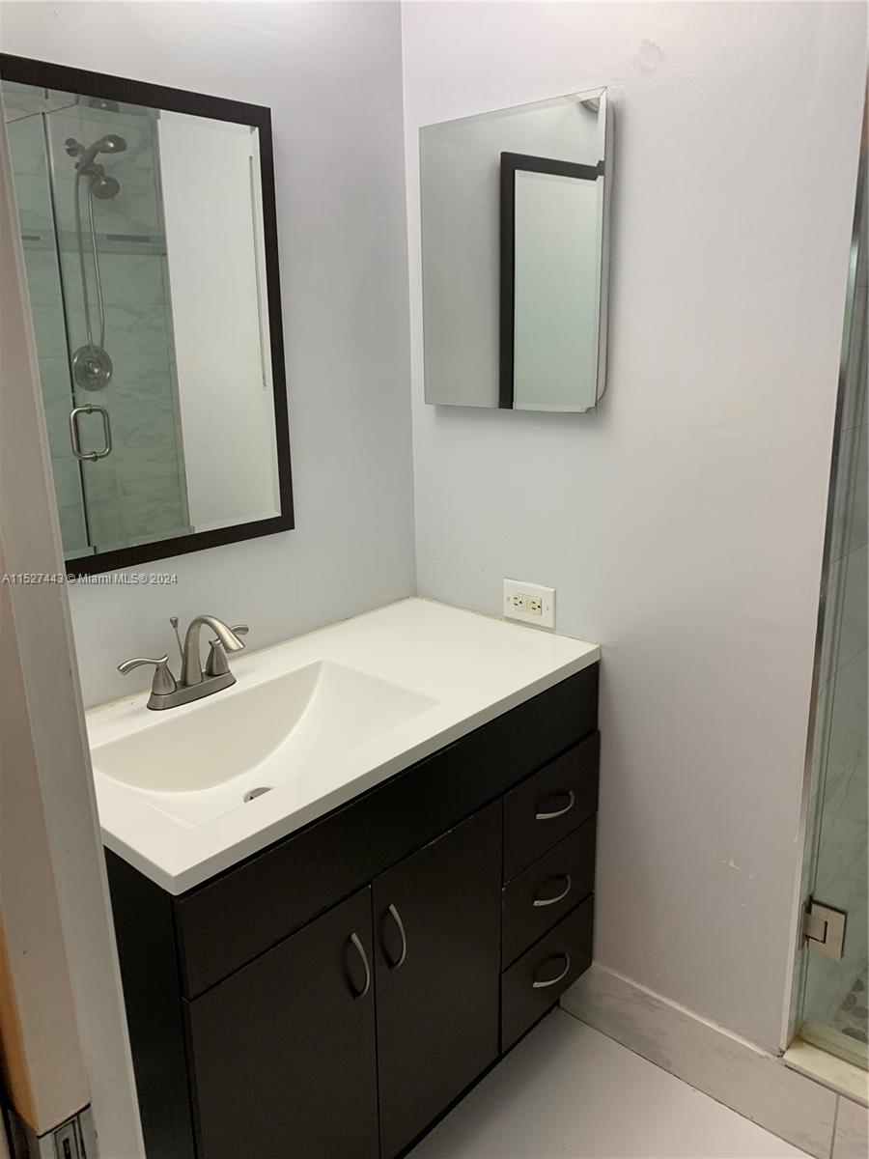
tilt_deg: -14.4
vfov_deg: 67.3
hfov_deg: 53.1
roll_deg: +2.4
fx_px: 870
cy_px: 580
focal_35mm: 26
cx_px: 434
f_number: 1.8
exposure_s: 1/120
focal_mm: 4.25
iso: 100
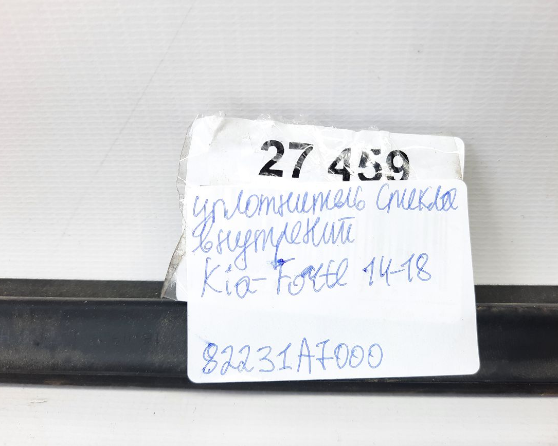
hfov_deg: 64.0
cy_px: 219
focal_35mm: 27
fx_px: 446
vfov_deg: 53.2
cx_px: 295
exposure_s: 1/50
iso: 80
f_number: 2
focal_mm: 4.6
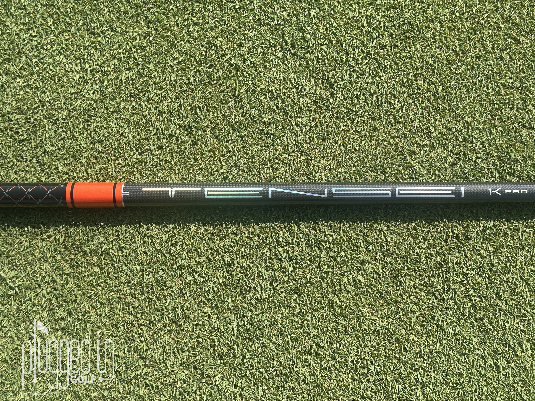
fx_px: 757
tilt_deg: -78.2
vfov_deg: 29.7
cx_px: 273
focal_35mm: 49
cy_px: 198
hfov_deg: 38.9
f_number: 1.78
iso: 64
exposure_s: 1/2252
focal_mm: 6.86
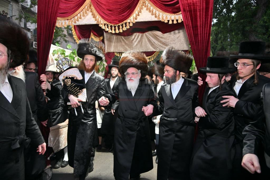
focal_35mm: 24
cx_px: 135
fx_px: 180
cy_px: 90
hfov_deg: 73.7
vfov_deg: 53.1
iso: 1000
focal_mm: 24
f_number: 4
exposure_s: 1/200
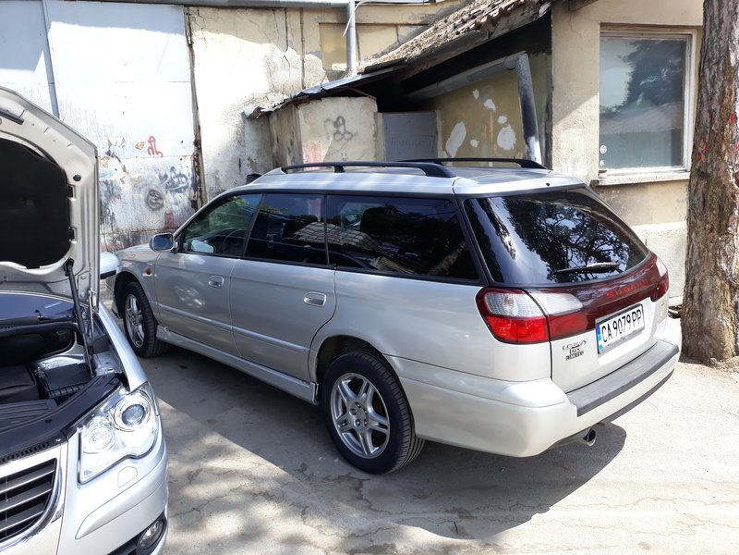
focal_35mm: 27
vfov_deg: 51.4
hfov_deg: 65.3
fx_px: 576
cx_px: 370
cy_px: 278
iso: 40
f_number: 1.7
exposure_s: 1/424
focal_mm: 3.71
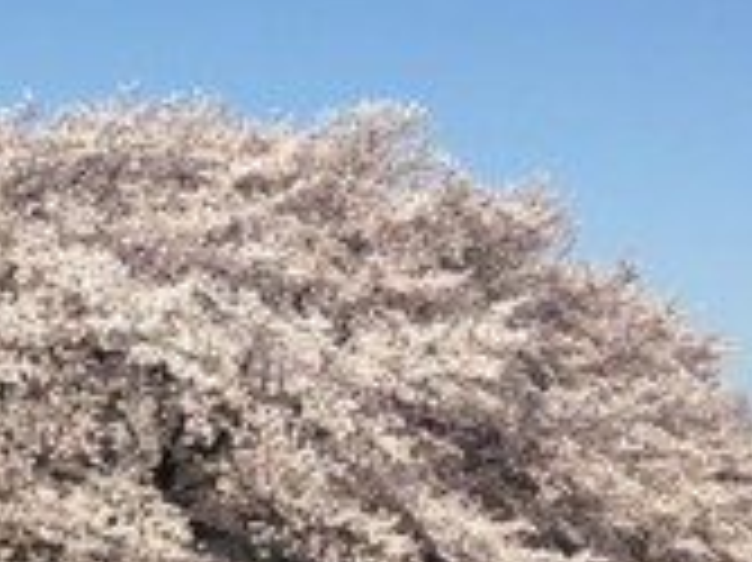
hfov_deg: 22.0
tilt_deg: +5.8
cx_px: 261
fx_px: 1932
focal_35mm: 89
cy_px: 301
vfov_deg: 16.6
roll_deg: -3.9
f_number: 2.4
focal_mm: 4.12
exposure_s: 1/1748
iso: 50
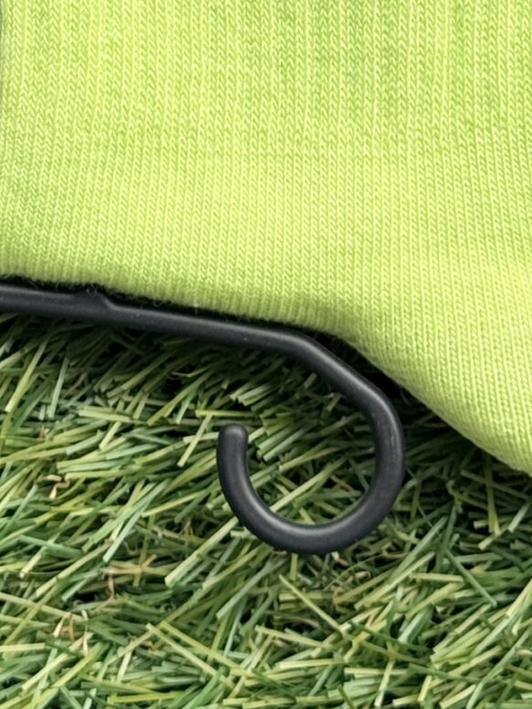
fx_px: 3257
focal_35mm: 159
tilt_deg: -88.7
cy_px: -261
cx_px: 278
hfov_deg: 9.3
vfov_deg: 12.0
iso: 64
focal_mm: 6.76
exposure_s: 1/712
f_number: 1.78
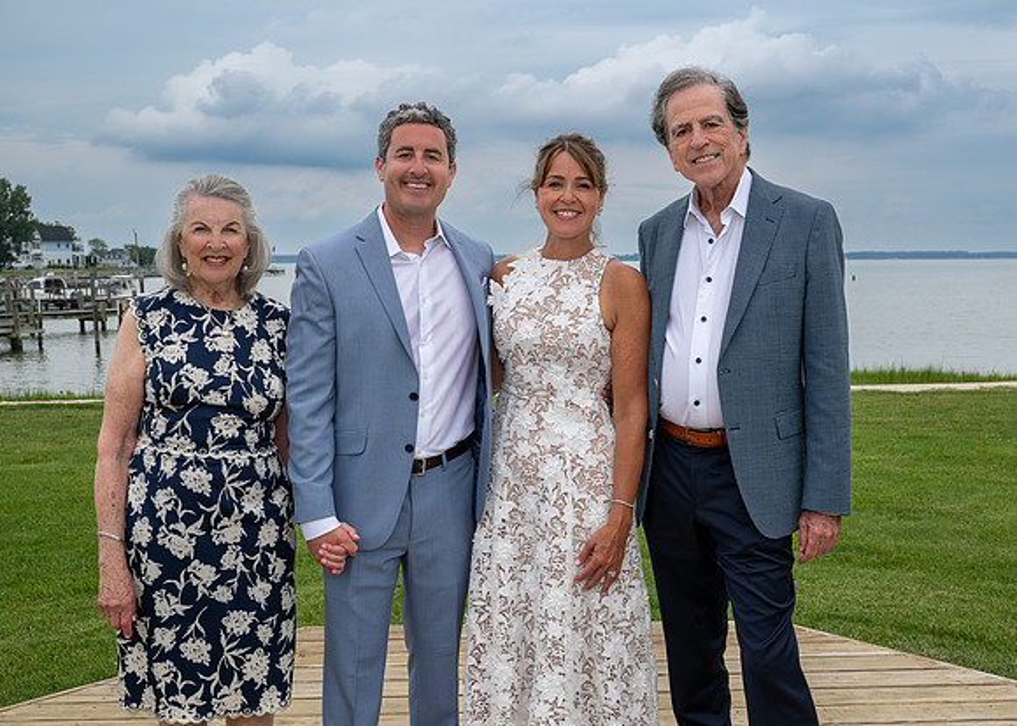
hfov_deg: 49.2
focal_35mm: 38
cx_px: 556
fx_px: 1109
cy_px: 365
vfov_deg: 36.2
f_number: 8
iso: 110
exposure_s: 1/250
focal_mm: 35
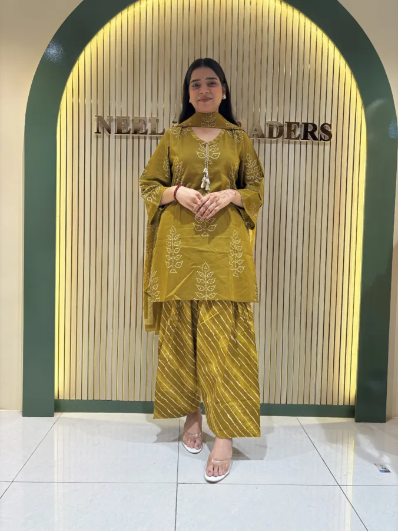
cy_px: 266
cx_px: 199
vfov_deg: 67.3
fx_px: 398
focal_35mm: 26
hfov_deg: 53.1
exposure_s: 1/144
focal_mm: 5.96
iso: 64
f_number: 1.6
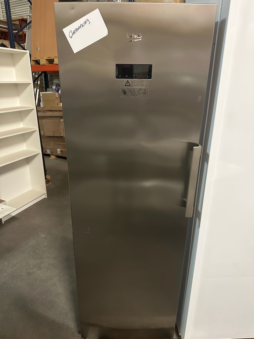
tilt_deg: -19.0
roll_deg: -0.6
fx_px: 235
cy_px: 170
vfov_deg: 71.6
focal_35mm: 24
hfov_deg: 56.8
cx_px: 127
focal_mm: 6.86
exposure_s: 1/33
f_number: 1.78
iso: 1000
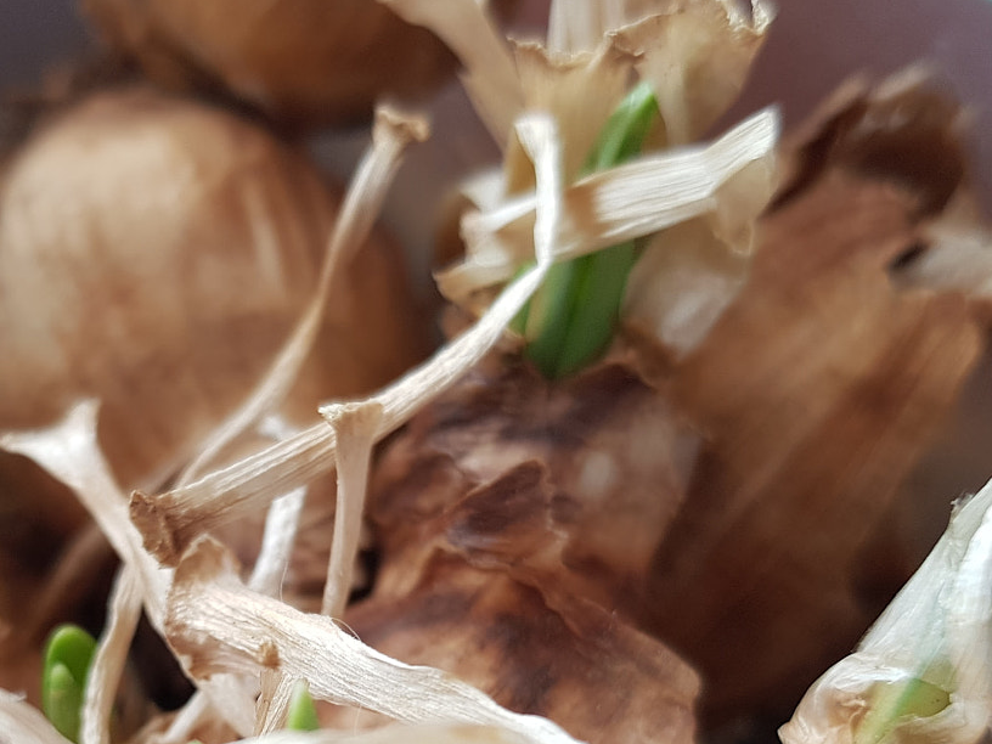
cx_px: 253
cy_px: 629
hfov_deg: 36.6
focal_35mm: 51
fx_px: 1462
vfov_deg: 27.8
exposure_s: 1/50
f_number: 1.7
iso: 50
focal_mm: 4.2
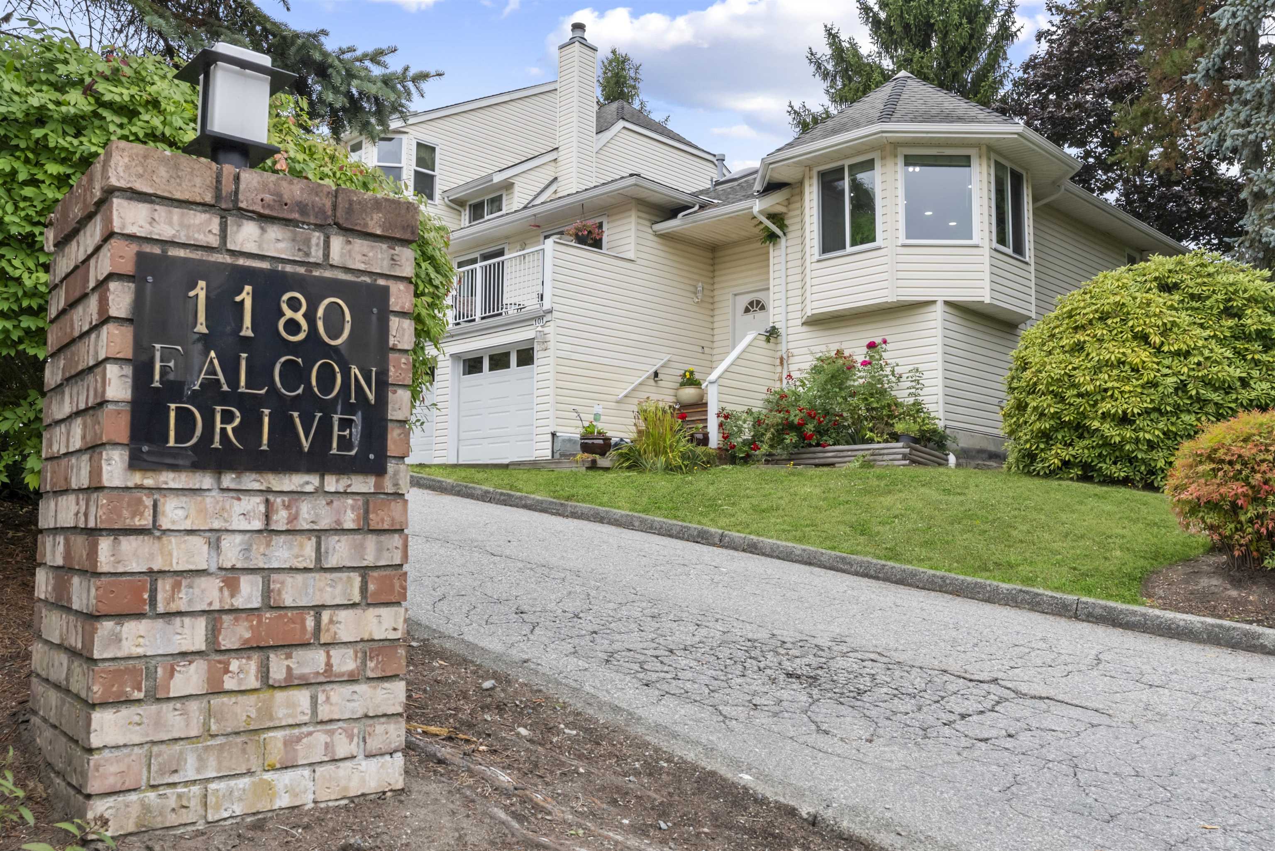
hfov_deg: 62.8
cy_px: 426
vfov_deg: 44.3
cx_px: 638
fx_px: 1045
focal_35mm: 30
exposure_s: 1/250
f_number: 13
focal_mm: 29.5
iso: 1000
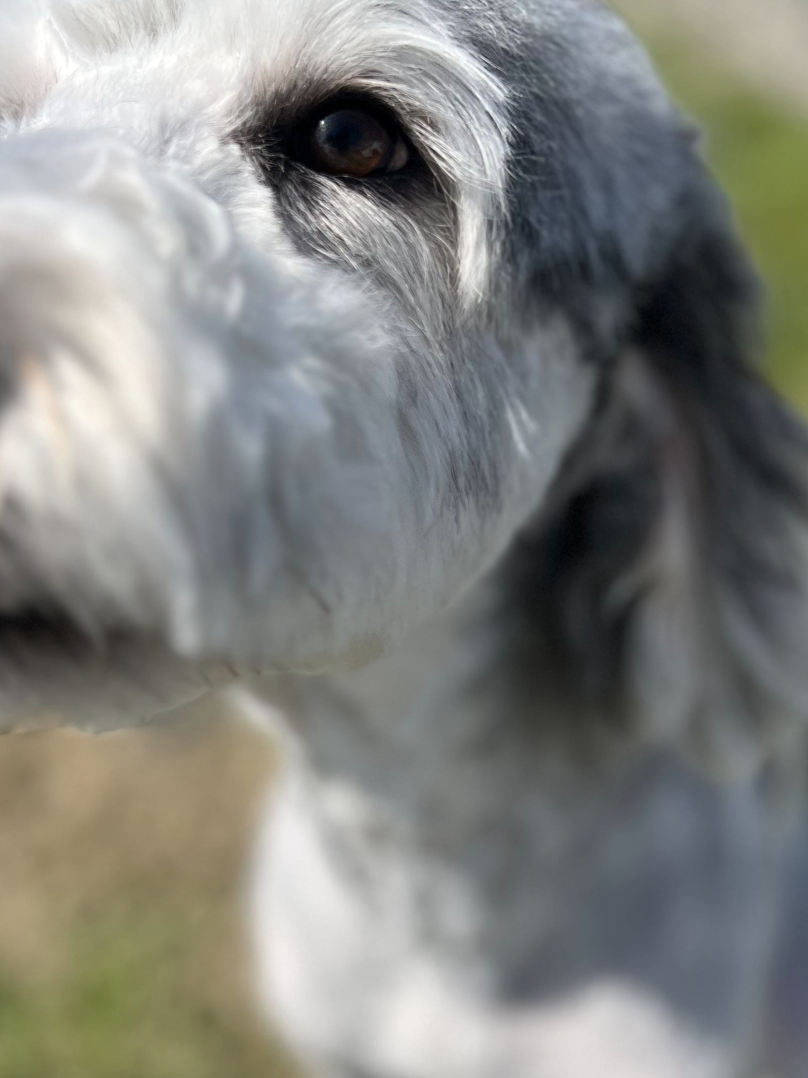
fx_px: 1494
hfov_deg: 30.2
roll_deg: +3.1
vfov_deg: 39.6
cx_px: 345
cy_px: 590
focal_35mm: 48
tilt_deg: -39.6
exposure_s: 1/4630
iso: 50
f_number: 1.5
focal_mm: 5.7
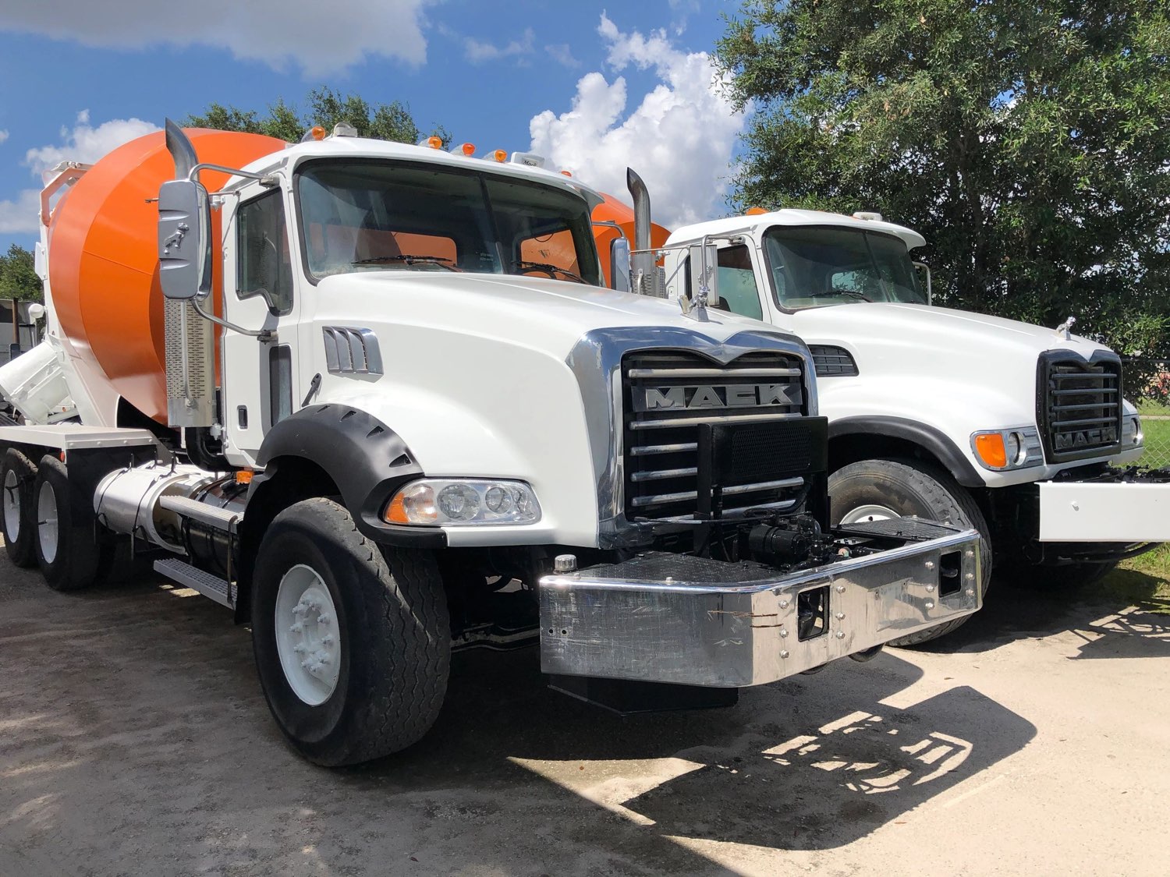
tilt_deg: -2.1
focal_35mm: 28
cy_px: 438
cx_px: 585
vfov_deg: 49.7
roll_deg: +0.6
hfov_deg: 63.4
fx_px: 946
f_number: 1.8
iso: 20
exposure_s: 1/3690
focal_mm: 4
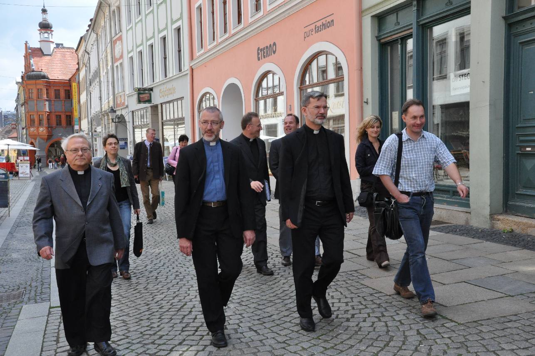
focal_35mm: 39
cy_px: 178
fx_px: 579
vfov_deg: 34.1
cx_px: 268
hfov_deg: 49.6
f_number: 11
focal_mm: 26
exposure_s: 1/500
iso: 1250
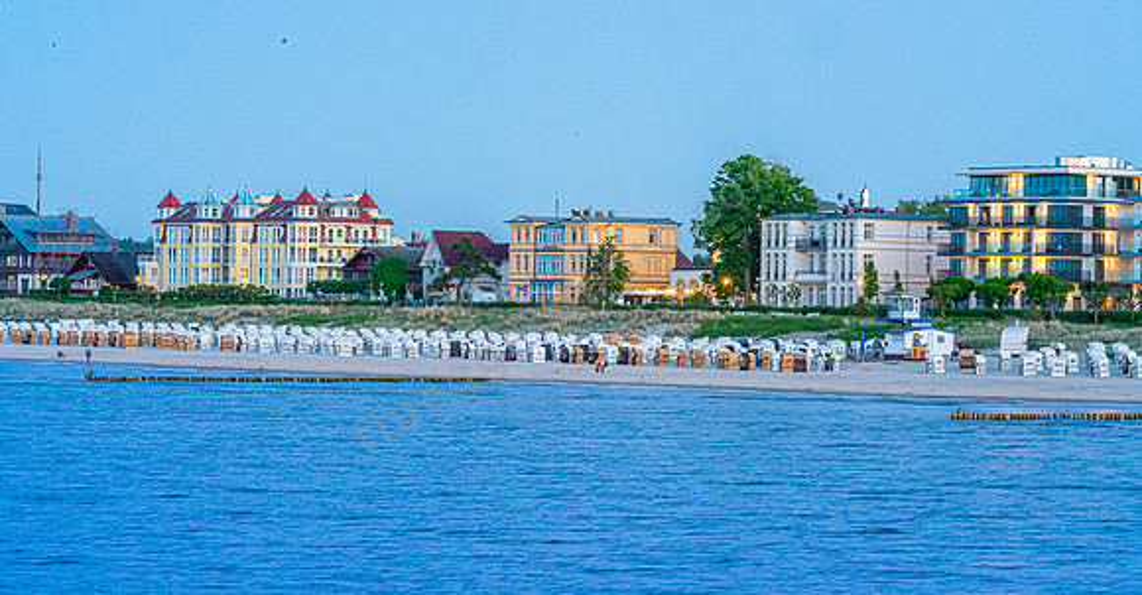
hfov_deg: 15.1
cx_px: 569
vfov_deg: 7.9
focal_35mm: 145
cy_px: 381
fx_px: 4318
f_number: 22
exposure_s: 1/2.5
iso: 2500
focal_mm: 135
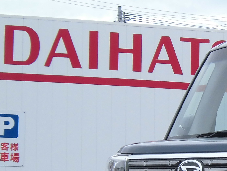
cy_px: 167
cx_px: 318
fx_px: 1017
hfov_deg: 12.3
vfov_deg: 9.5
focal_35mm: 155
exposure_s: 1/1000
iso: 100
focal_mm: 8.3
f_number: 3.4
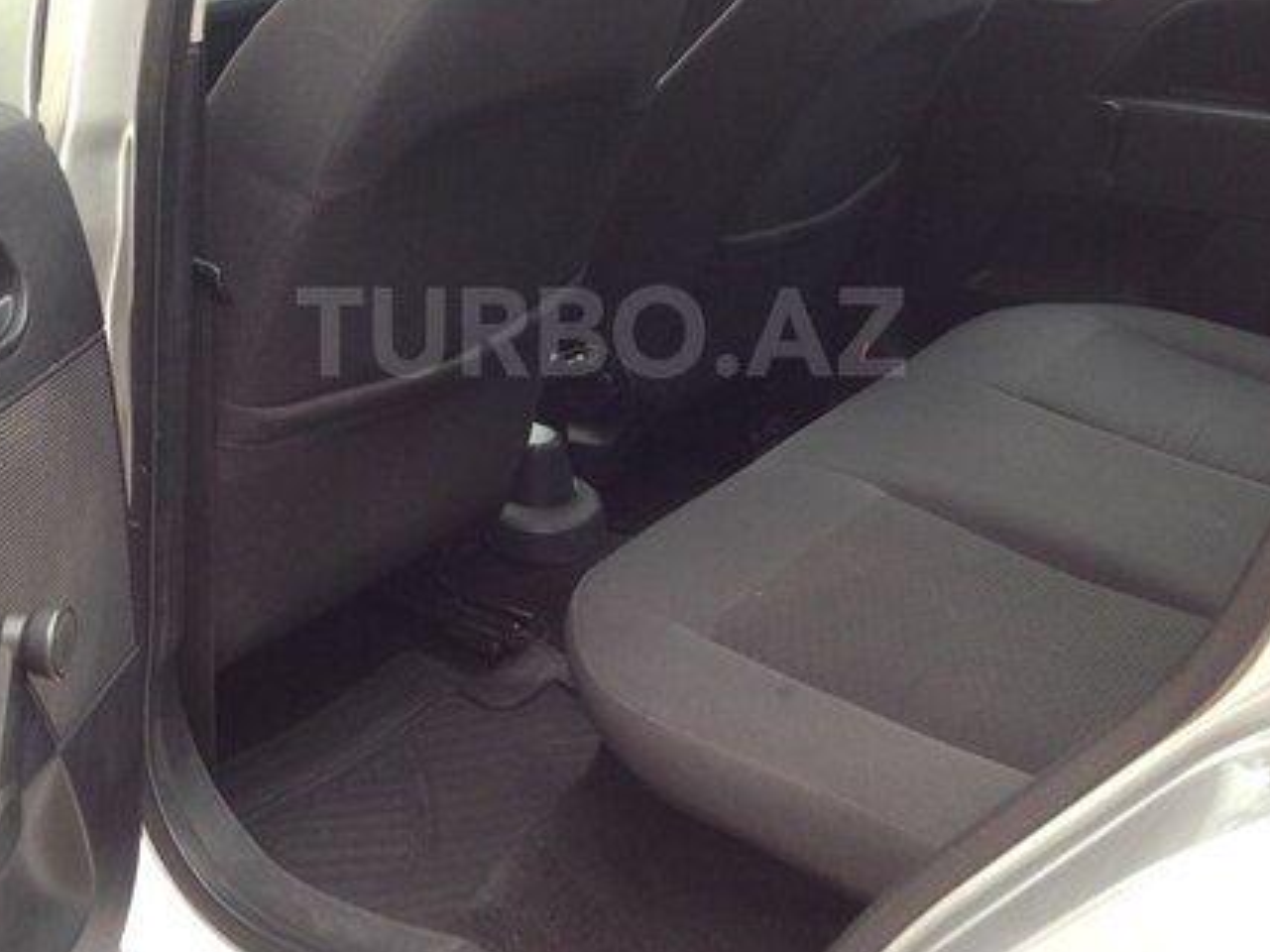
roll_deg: -0.9
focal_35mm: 51
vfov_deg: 28.4
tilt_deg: -17.7
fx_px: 1871
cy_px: 332
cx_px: 601
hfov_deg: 37.5
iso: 50
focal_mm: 4.12
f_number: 2.4
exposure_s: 1/20
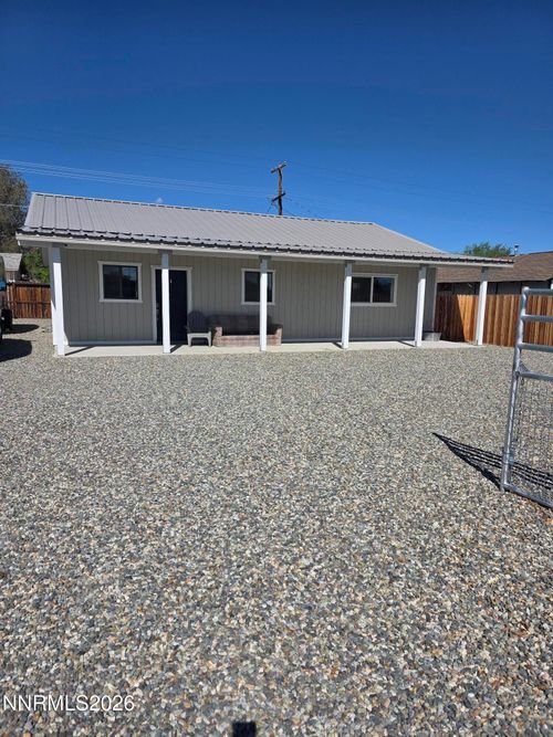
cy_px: 368
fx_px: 490
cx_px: 276
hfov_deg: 58.9
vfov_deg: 73.9
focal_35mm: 23
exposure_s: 1/7944
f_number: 1.7
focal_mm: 6.3
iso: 64
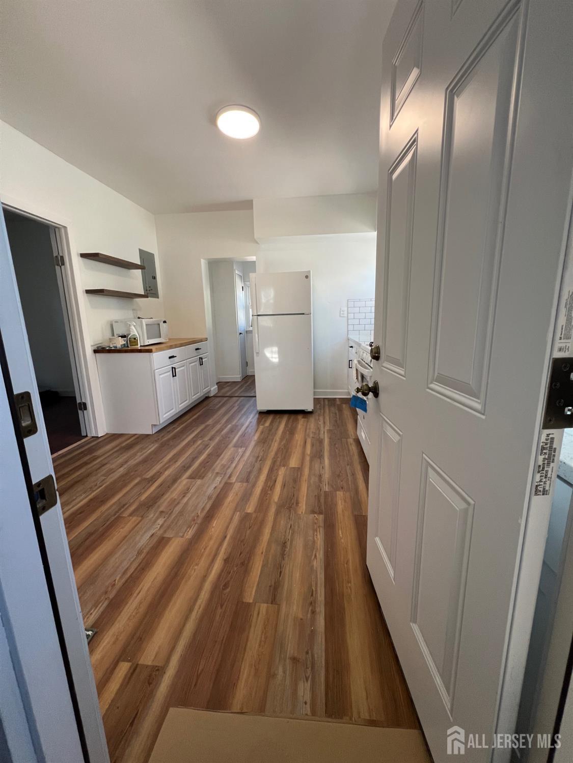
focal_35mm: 13
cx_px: 286
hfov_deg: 89.9
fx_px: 287
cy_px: 382
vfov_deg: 106.2
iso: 160
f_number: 1.8
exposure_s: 1/120
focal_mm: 1.57
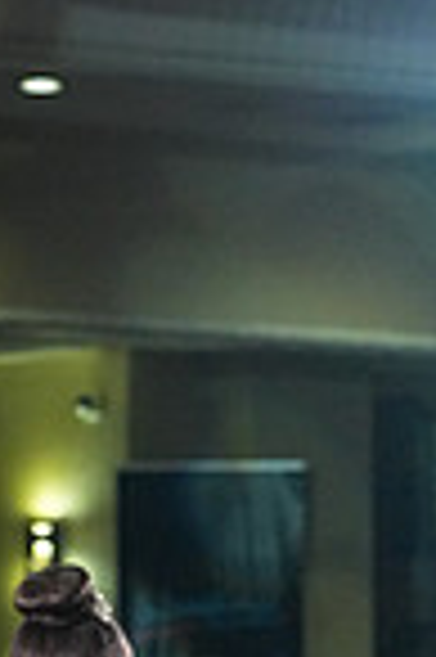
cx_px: 303
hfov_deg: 3.5
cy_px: 1224
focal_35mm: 393
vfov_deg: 5.2
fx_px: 7156
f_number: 6.3
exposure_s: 1/400
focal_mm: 99
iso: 8000
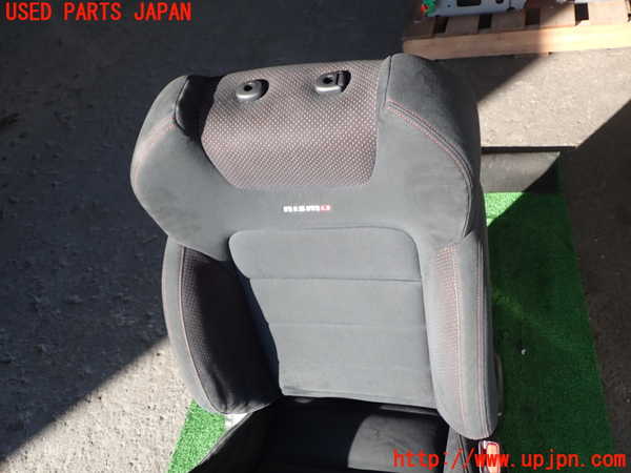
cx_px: 316
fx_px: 583
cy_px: 236
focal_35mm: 32
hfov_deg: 56.8
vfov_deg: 44.2
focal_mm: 5.79
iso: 100
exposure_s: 1/40
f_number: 7.1
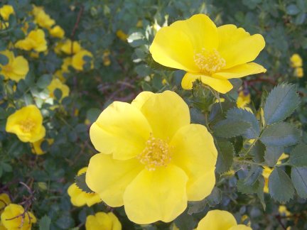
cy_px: 115
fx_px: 337
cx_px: 154
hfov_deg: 49.0
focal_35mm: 38
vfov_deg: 37.7
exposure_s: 1/160
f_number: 2.8
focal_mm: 6.3
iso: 80
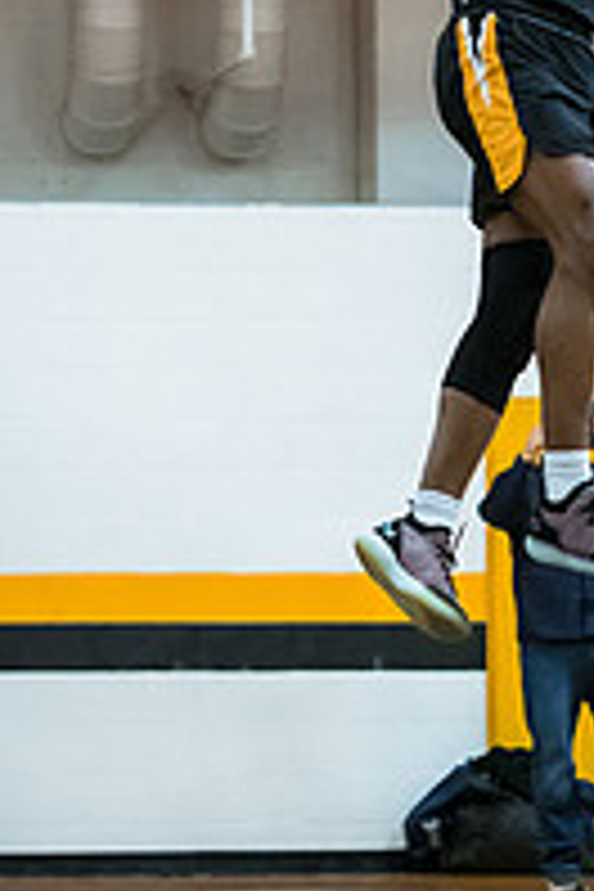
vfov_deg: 8.6
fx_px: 5915
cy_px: 194
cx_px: 418
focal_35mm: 239
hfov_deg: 5.7
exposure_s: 1/400
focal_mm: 70
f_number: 2.8
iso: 3200
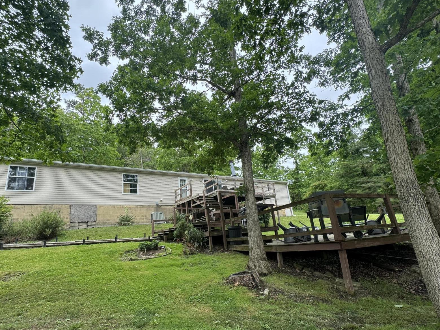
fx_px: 229
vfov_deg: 71.5
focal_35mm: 18
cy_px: 177
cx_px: 196
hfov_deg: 87.4
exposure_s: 1/482
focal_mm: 2.22
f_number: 2.2
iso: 40
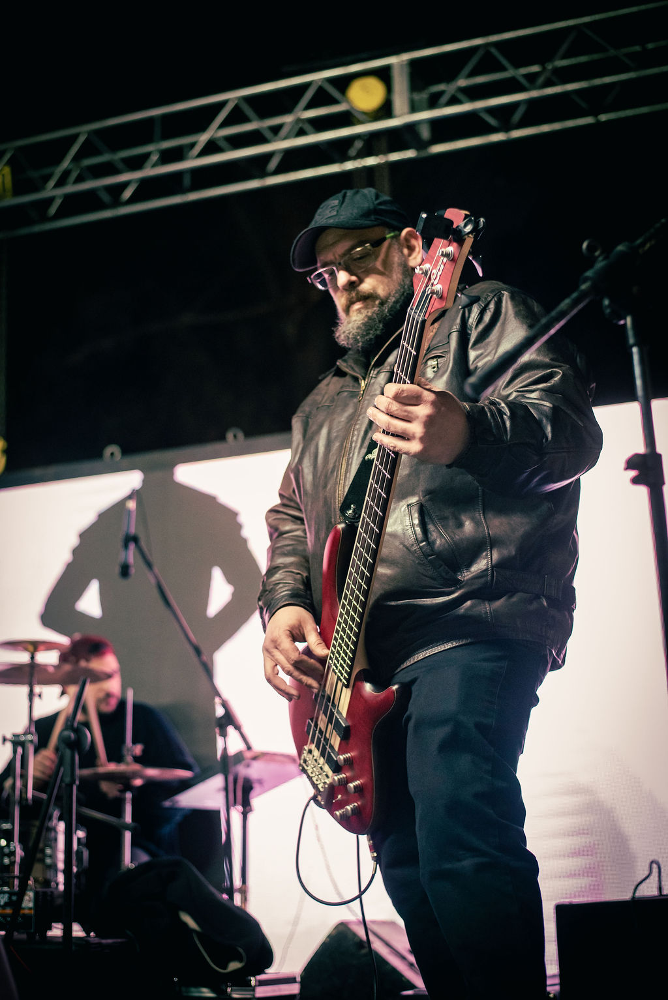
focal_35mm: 50
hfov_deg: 27.0
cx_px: 334
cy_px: 500
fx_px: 1390
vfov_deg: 39.6
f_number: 2.5
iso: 2000
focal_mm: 50
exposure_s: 1/200
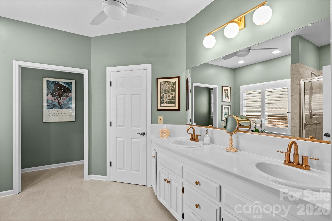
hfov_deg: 96.7
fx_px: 148
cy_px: 110
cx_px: 166
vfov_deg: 73.7
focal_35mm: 16
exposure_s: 1/2
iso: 100
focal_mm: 16
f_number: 8
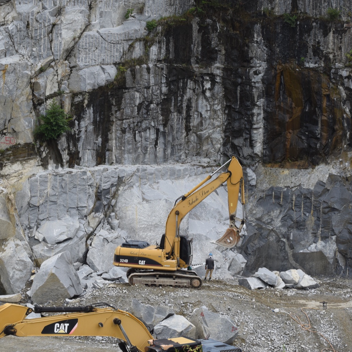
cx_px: 151
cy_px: 229
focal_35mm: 90
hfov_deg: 19.3
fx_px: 1035
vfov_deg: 19.2
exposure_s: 1/500
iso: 400
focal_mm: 50
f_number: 11
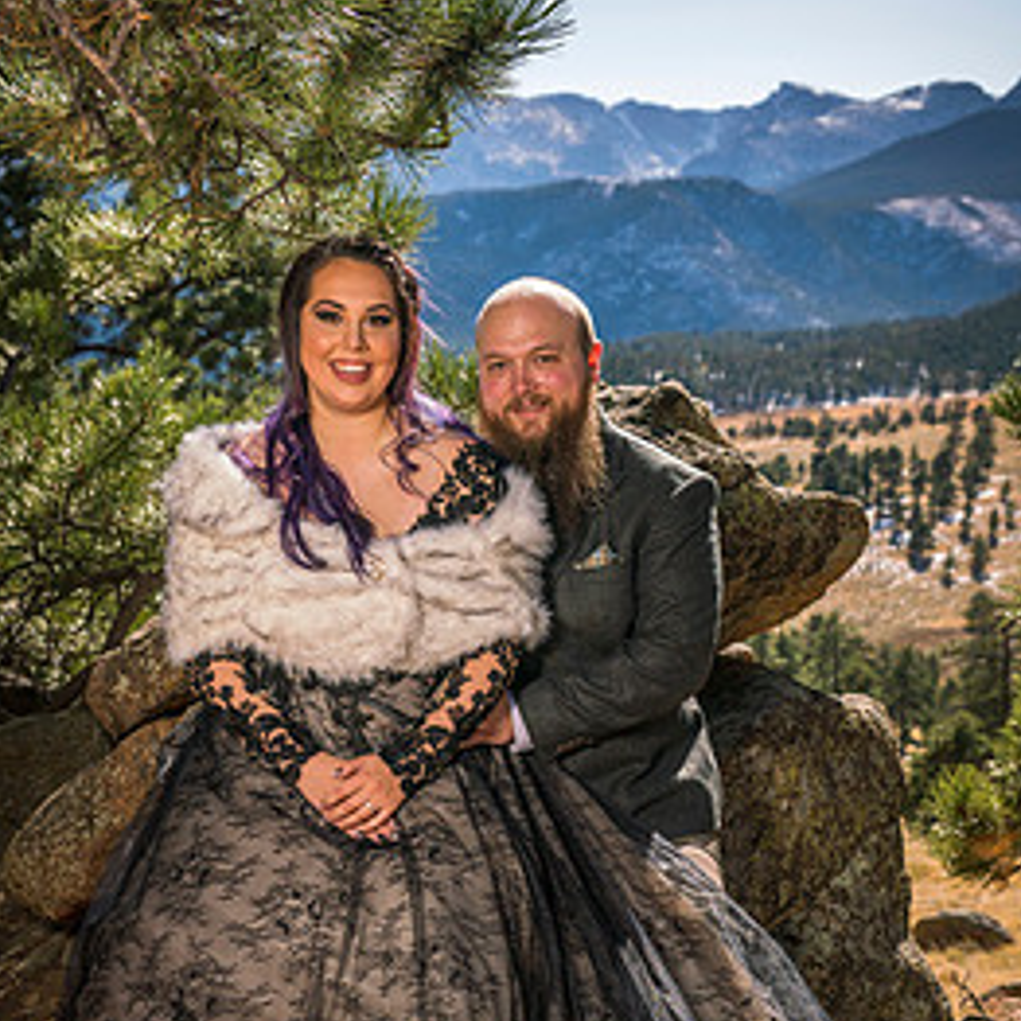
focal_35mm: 51
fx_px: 1702
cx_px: 487
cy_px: 740
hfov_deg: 33.4
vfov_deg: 32.9
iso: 200
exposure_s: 1/2000
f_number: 4
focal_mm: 35
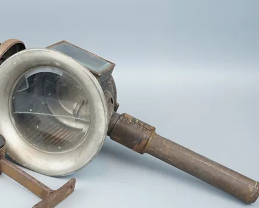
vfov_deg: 24.2
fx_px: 483
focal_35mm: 63
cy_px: 102
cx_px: 23
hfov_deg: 28.8
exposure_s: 1/60
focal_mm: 33
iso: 125
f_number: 4
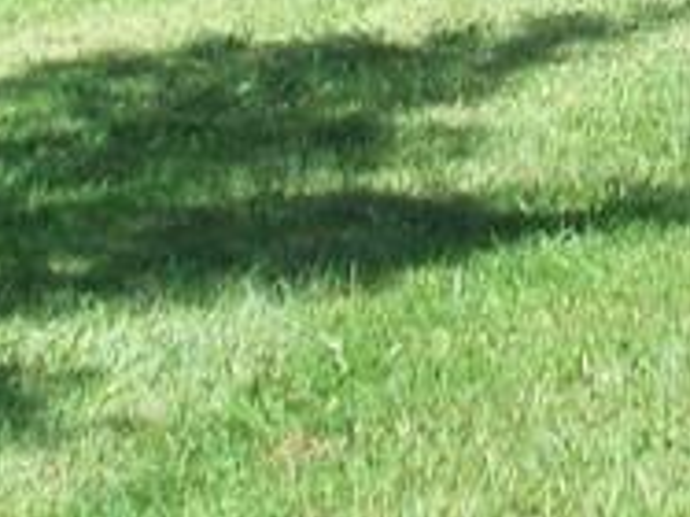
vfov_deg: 6.8
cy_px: -838
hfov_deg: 9.7
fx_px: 4044
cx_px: 697
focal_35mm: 203
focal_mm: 6.2
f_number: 2.8
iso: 80
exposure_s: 1/570
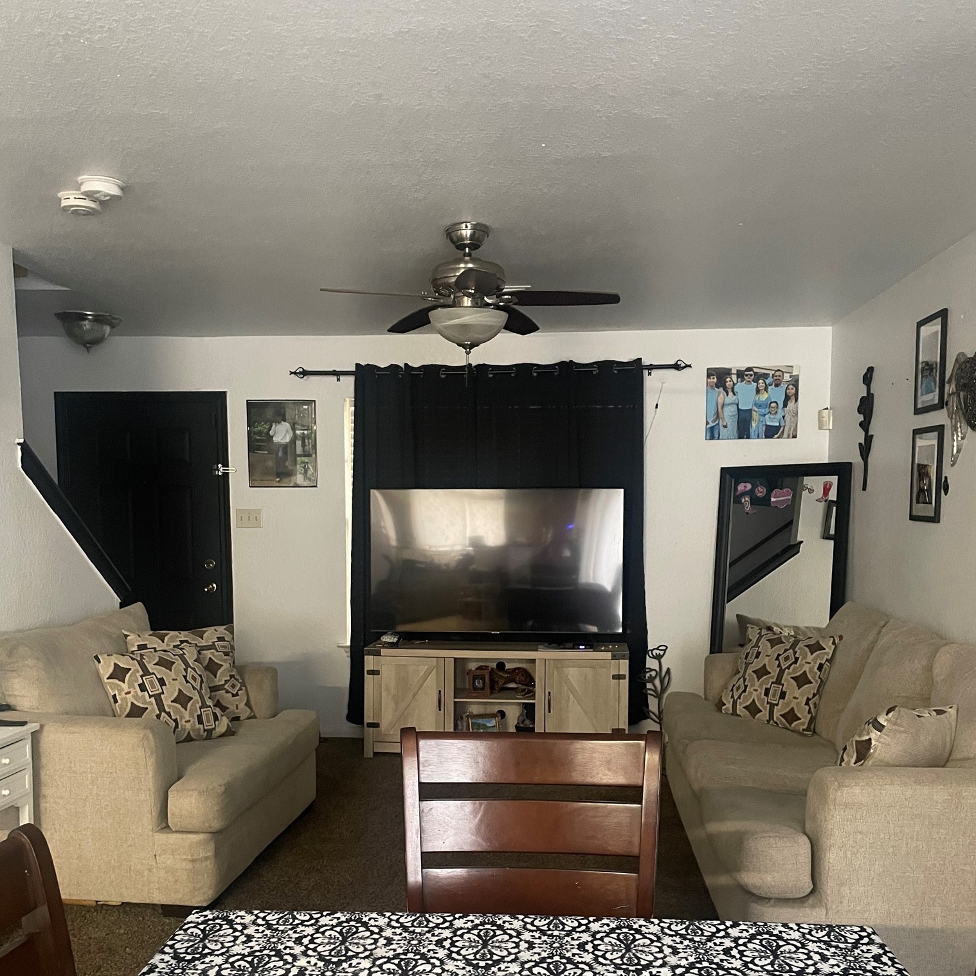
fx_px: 989
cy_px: 599
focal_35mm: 31
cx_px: 487
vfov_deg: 52.1
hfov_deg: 52.5
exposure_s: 1/40
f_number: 1.6
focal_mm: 4.2
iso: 640
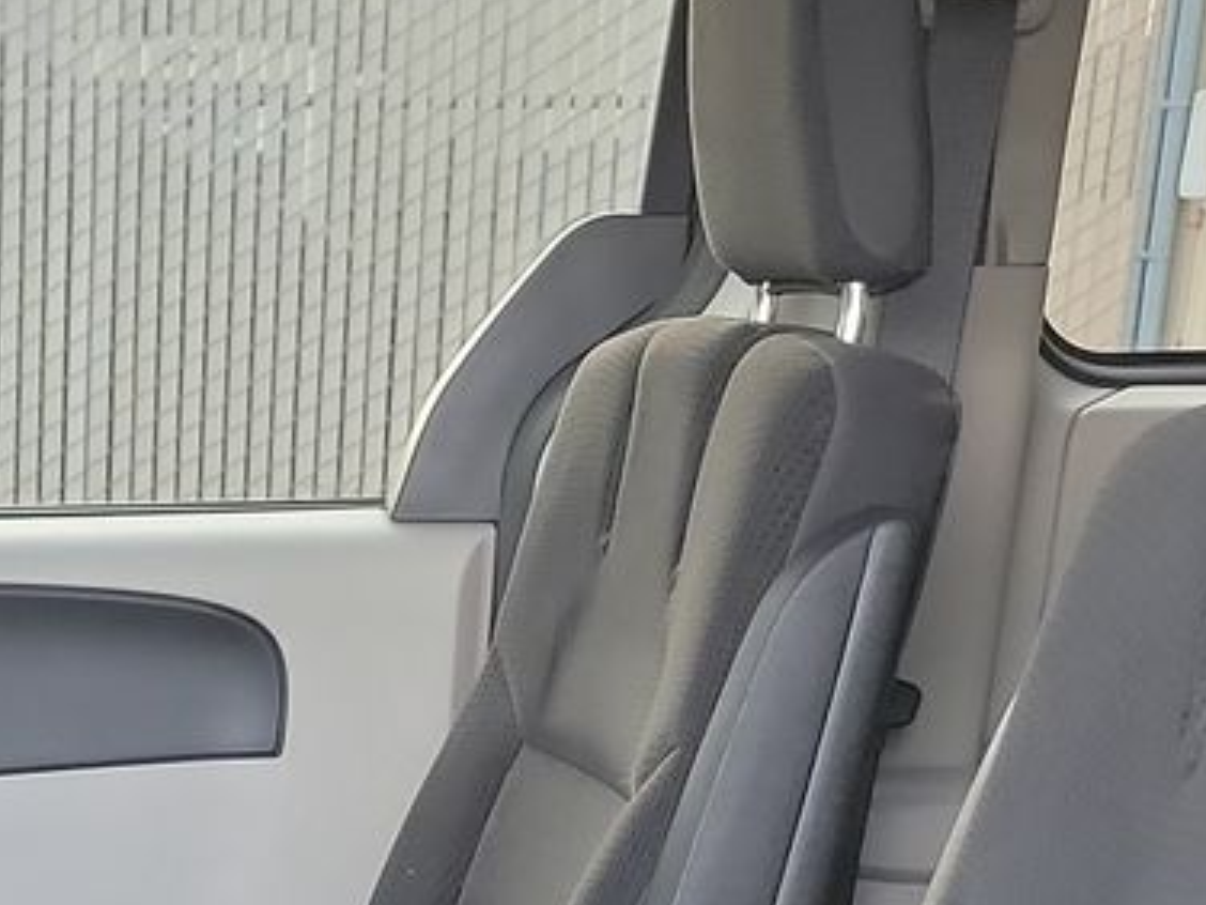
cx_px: -115
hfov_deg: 18.5
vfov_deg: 13.5
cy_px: 1422
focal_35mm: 102
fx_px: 3554
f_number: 1.8
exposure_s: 1/59
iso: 509
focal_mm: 6.7
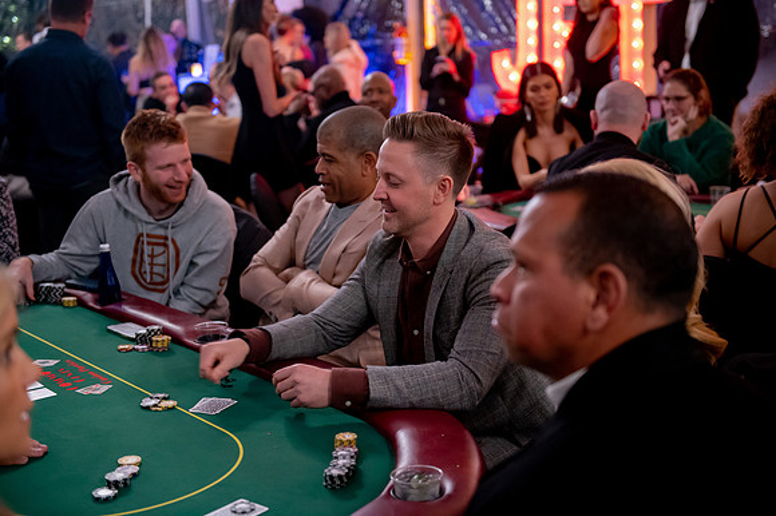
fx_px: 1077
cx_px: 388
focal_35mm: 50
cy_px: 258
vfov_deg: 27.0
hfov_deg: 39.6
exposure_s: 1/80
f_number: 2.8
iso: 4000
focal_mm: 50
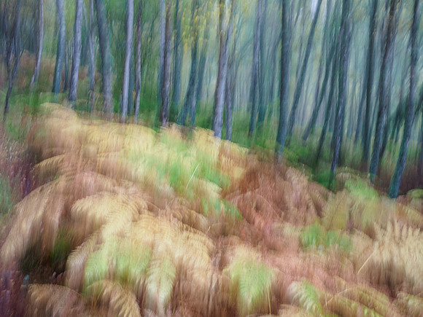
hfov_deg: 38.2
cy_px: 158
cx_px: 212
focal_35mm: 50
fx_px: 611
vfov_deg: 29.1
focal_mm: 25
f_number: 7.1
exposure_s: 1/2.5
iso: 200
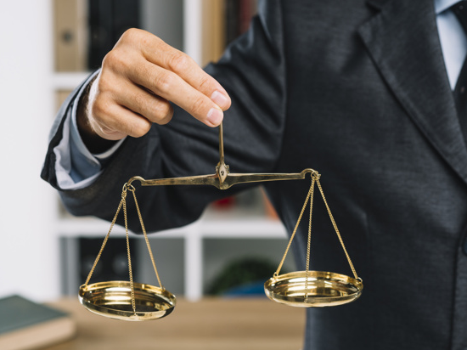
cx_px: 255
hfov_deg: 21.1
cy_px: 175
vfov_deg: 15.9
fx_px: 1254
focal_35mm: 93
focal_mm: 85
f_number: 5
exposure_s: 1/160
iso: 200
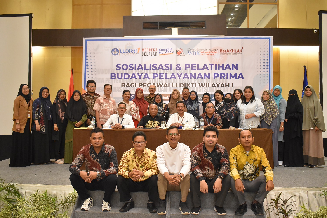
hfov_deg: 57.2
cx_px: 164
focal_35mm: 33
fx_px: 300
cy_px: 109
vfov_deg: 40.0
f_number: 4
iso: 2800
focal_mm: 22
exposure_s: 1/30
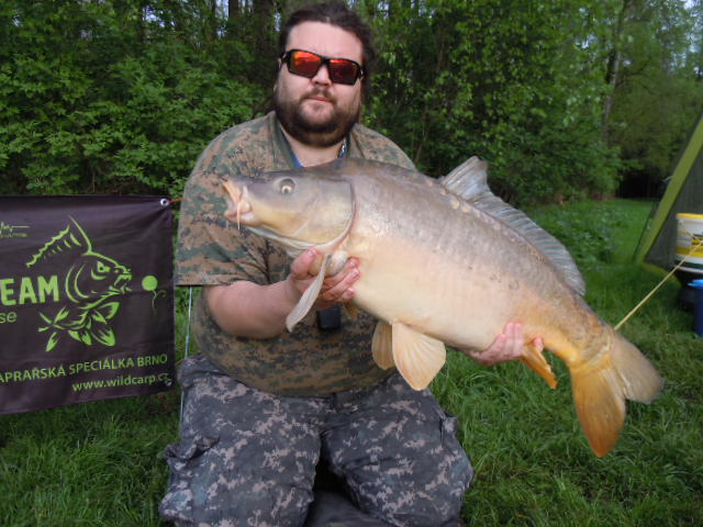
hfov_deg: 60.0
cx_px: 352
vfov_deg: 46.8
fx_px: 609
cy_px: 264
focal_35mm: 30
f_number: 3.5
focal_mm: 5.4
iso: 100
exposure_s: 1/125
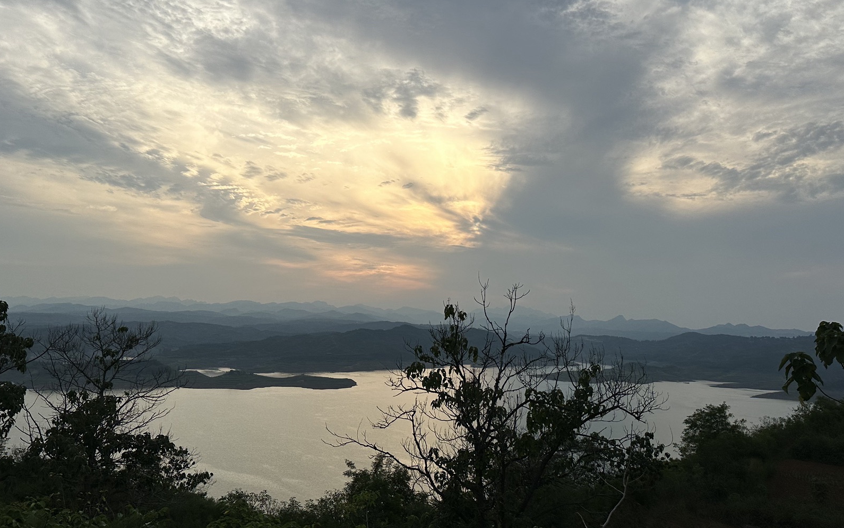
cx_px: 398
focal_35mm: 32
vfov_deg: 39.2
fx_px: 736
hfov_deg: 59.6
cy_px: 199
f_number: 1.78
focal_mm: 6.86
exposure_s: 1/5263
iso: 80
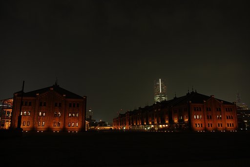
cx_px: 125
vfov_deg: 48.1
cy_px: 84
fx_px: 188
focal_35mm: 27
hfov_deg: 67.3
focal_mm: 18
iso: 100
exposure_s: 3
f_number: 6.3
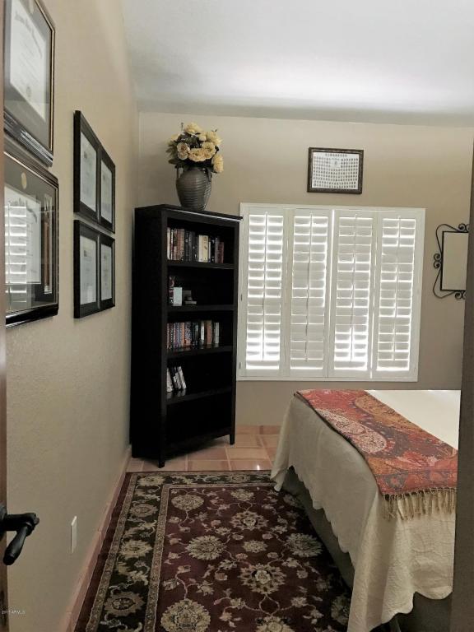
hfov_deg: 49.7
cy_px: 316
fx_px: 511
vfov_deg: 63.4
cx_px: 237
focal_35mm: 28
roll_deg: -0.1
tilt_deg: -4.0
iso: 100
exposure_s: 1/5
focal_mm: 3.99
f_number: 1.8
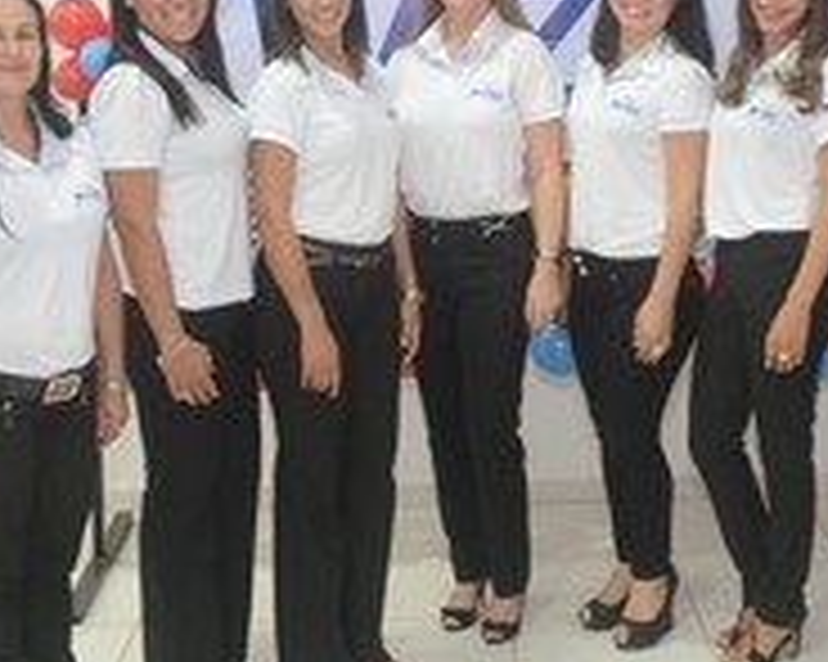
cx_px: 536
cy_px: 342
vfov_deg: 22.1
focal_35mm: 69
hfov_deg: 27.4
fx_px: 1690
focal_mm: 20
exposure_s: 1/80
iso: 1600
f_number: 3.5
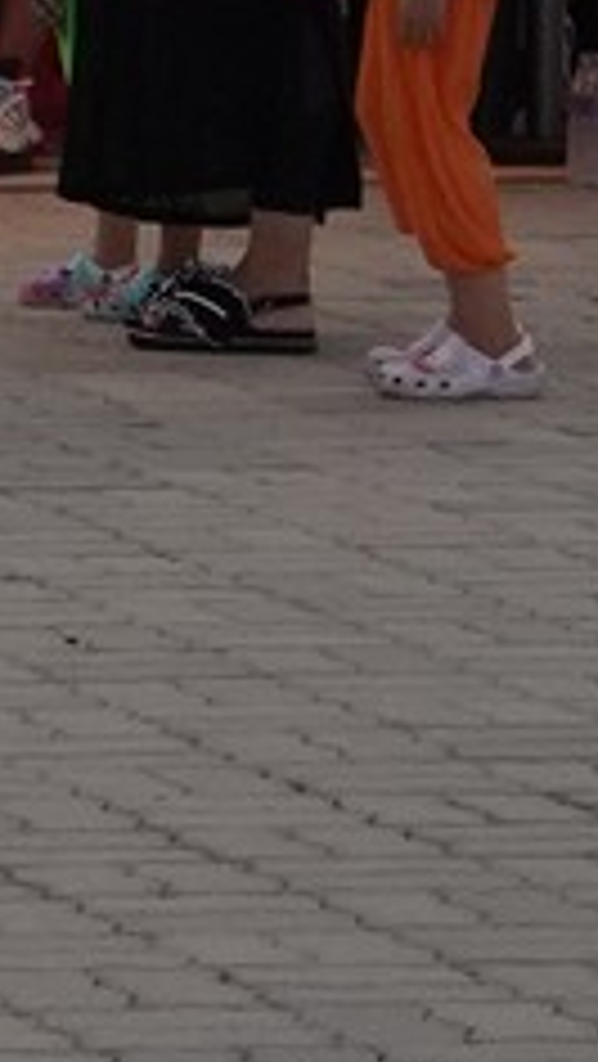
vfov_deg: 6.7
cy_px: -1089
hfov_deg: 3.6
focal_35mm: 311
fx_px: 8754
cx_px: -2271
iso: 800
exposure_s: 1/100
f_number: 9
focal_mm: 35
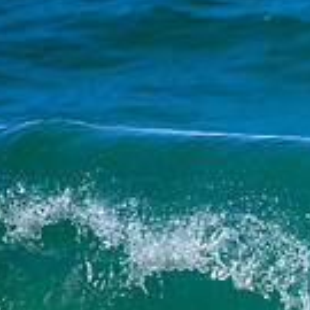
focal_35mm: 2923
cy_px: 284
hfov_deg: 0.6
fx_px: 29615
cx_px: 599
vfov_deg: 0.6
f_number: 6.3
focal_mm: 800
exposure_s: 1/2500
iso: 400
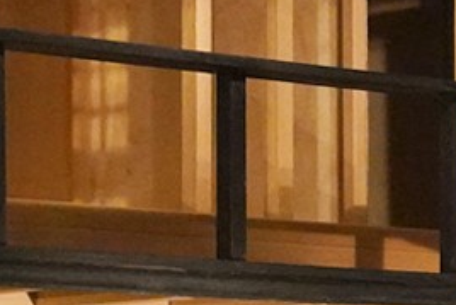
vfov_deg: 5.9
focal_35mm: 231
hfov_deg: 8.9
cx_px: 107
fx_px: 2927
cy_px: 314
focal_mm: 31
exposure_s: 1/100
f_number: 6.3
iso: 8000
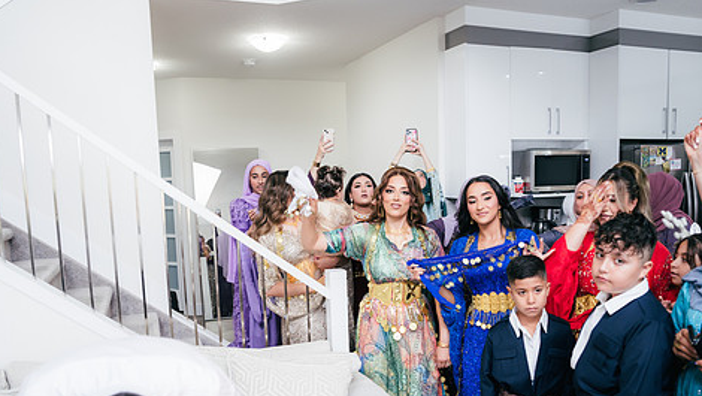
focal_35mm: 31
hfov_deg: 62.5
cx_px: 378
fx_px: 577
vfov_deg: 37.6
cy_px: 252
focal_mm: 24
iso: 640
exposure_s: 1/160
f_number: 2.8
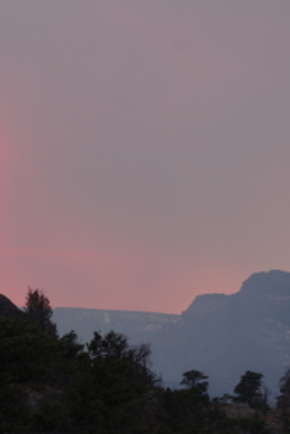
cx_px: -17
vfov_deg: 4.7
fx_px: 5273
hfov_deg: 3.1
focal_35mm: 437
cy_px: 305
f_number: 4
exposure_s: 1/1000
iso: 400
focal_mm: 200
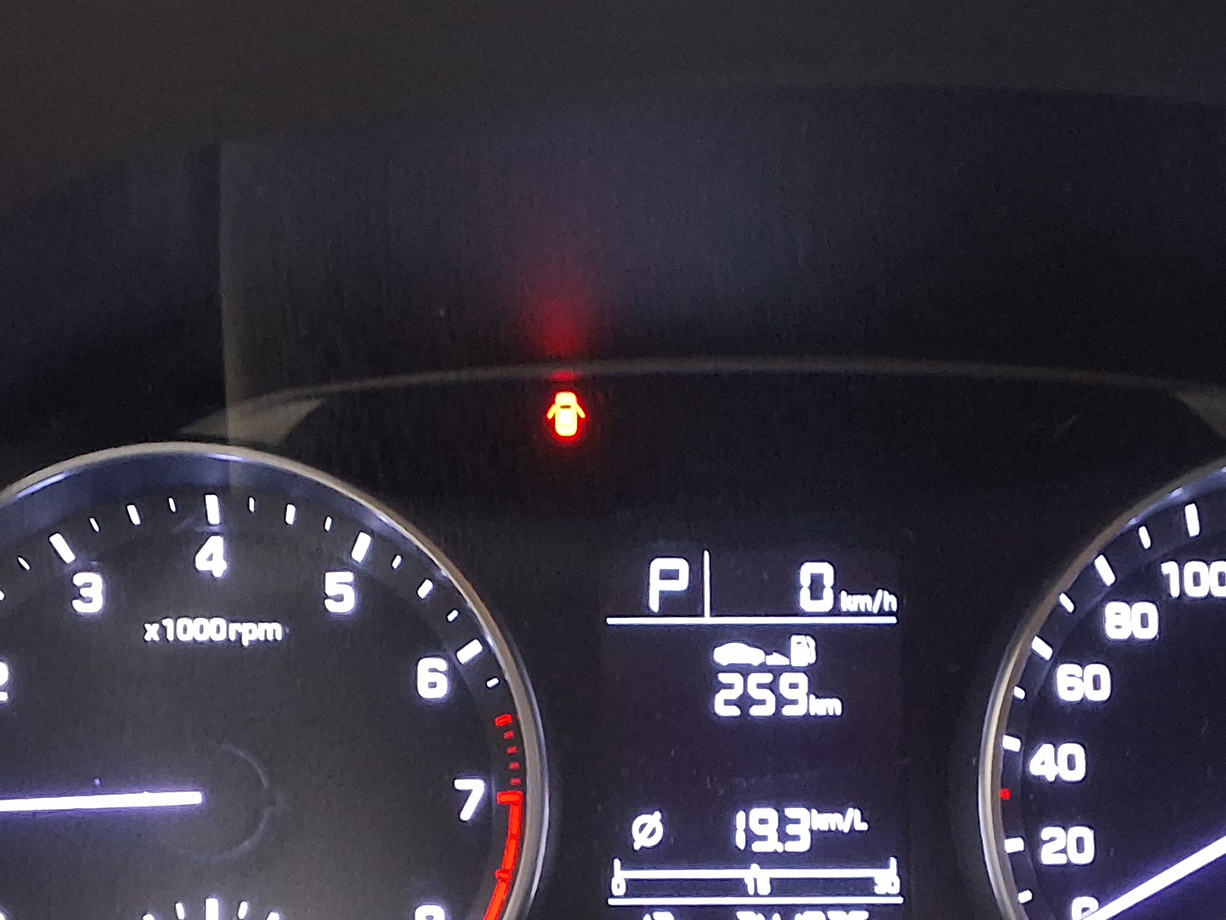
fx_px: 2054
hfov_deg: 33.2
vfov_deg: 24.8
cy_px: 725
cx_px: 647
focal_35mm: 58
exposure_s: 1/17
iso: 500
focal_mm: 2.91
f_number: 1.9
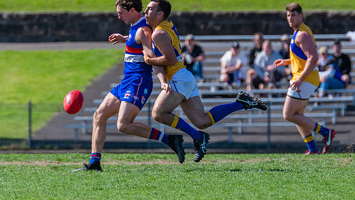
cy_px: 43
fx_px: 7675
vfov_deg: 1.5
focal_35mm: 815
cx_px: 114
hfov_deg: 2.6
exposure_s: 1/2000
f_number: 6.3
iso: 800
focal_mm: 420
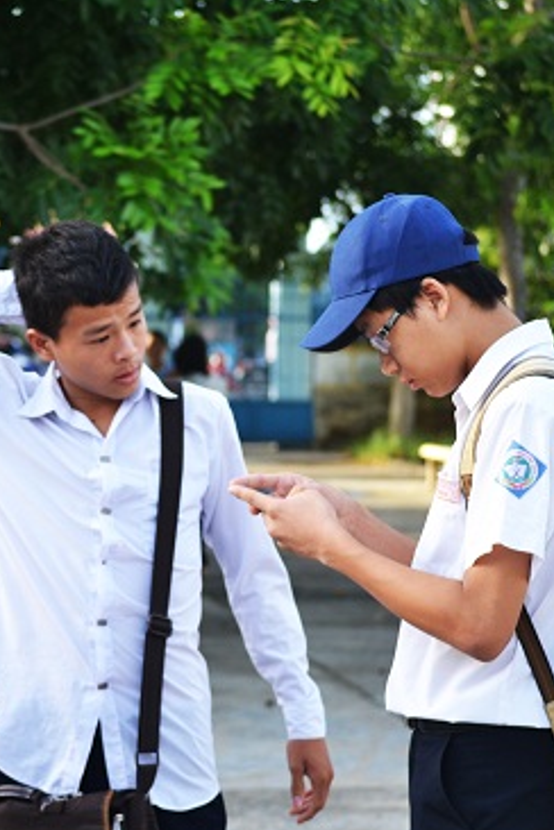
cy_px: 431
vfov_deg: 15.7
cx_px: 175
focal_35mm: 131
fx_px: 3019
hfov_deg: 10.5
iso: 200
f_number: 4
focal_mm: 55
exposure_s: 1/200
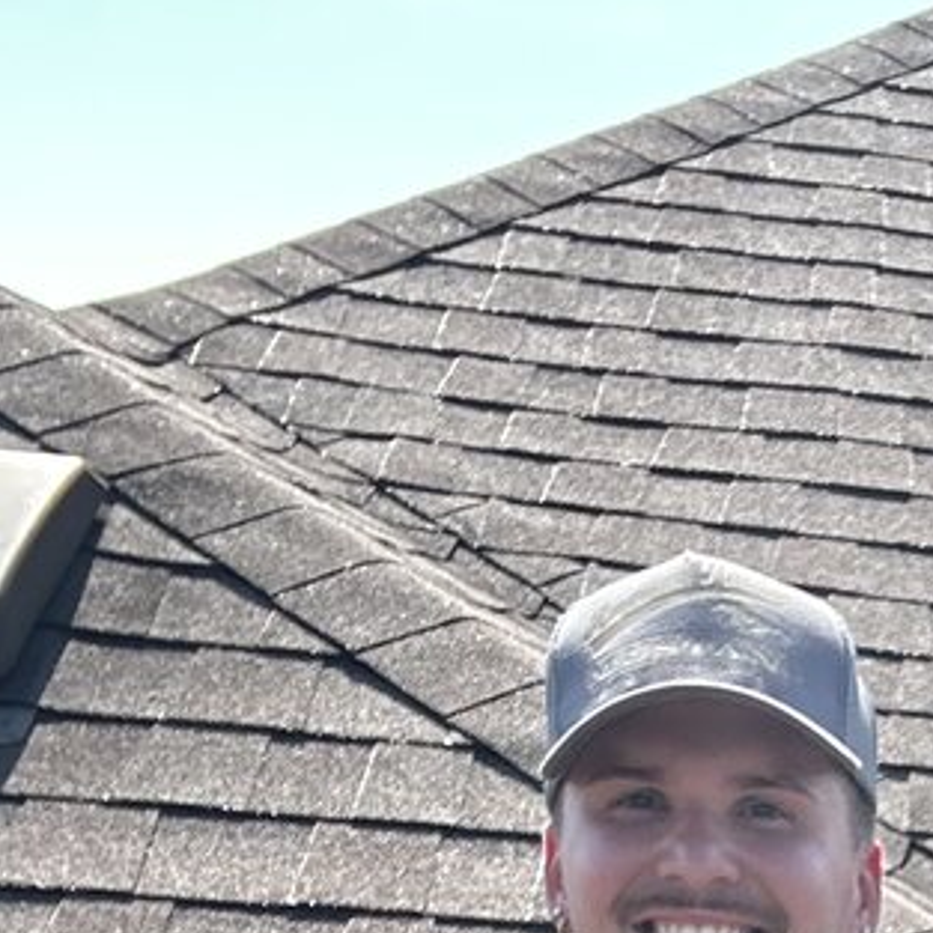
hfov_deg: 17.2
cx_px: 1416
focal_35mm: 91
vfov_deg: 17.4
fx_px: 2775
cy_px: 1344
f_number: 1.9
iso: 25
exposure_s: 1/273
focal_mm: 2.69
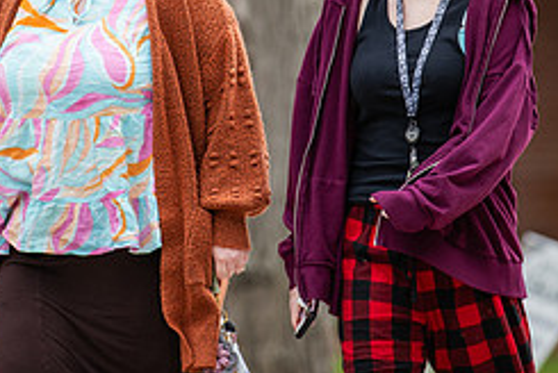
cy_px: -58
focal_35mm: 710
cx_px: 244
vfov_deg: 1.9
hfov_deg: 2.9
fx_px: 11018
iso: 200
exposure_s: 1/500
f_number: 4
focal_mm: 300
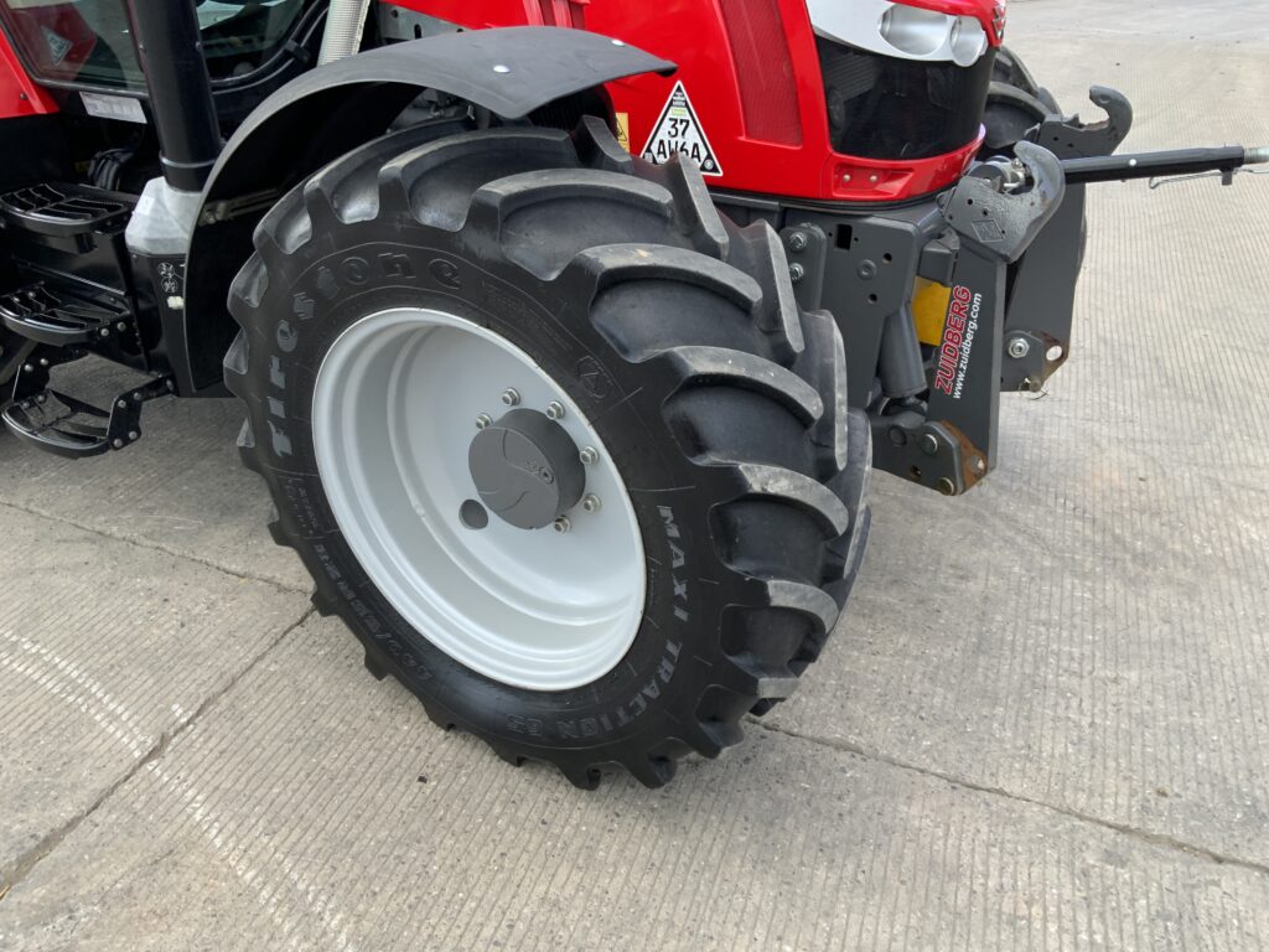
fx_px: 1063
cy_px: 476
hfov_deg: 61.7
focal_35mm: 29
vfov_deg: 48.2
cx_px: 634
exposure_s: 1/158
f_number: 1.8
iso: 16
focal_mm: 3
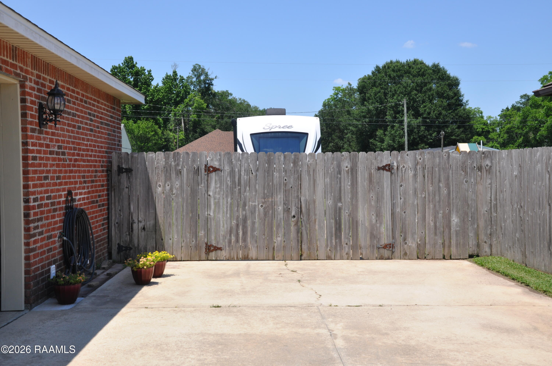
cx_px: 276
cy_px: 183
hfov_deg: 46.5
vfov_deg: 31.8
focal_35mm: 42
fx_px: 643
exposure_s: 1/320
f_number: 9
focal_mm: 28
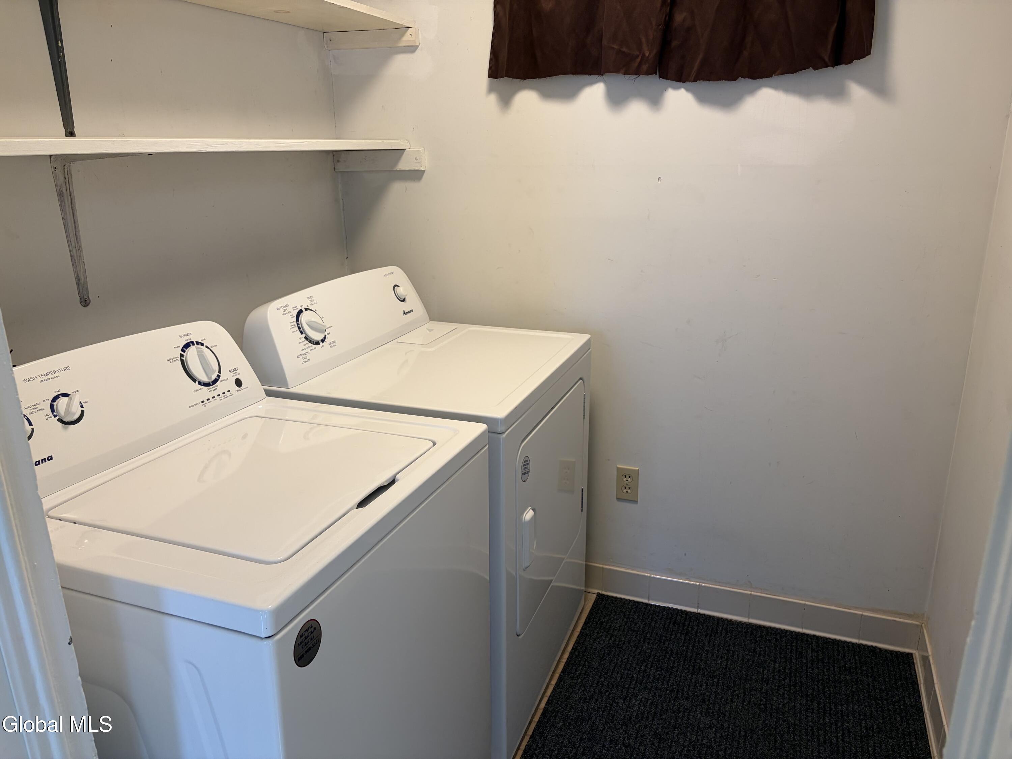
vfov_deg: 53.1
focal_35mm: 26
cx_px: 506
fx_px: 760
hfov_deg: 67.3
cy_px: 380
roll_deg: +0.8
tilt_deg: -17.3
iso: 100
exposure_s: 1/120
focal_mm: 5.96
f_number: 1.6
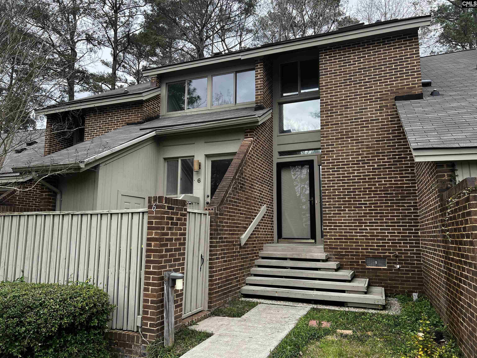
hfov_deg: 67.3
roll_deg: -1.3
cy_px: 179
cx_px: 238
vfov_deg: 53.1
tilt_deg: +8.6
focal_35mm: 26
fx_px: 358
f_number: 1.5
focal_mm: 5.7
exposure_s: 1/1171
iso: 50
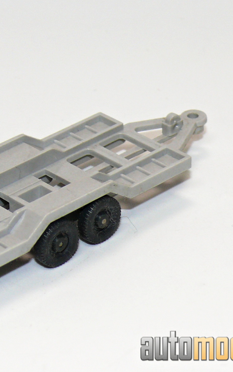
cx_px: 69
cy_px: 186
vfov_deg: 11.8
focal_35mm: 177
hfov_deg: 7.4
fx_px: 1798
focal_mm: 14.8
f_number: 4
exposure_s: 1/30
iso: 100
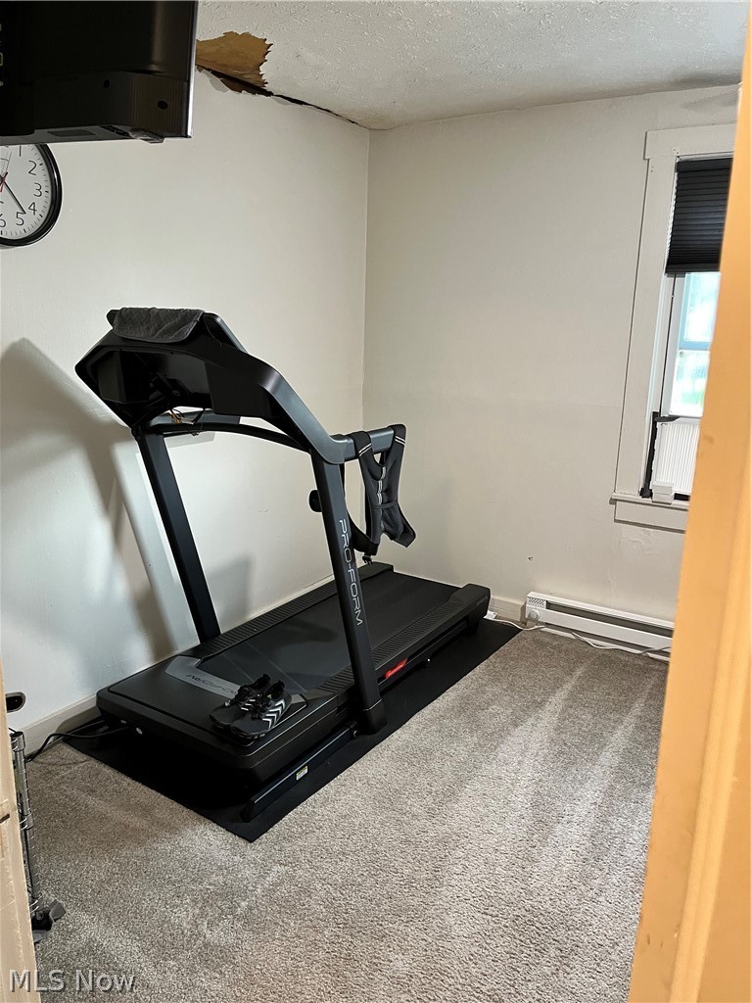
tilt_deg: -14.3
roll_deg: -1.7
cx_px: 376
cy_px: 502
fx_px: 753
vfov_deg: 67.3
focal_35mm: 26
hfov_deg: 53.1
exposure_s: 1/60
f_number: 1.6
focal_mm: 5.1
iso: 250
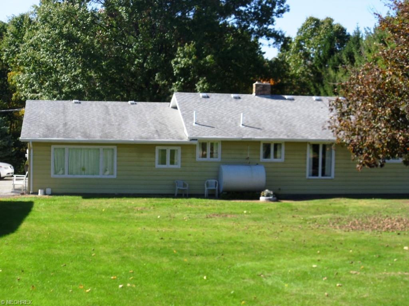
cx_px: 204
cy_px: 153
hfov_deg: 28.6
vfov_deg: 21.6
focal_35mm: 68
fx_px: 803
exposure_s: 1/317
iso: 80
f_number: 4.2
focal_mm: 12.22
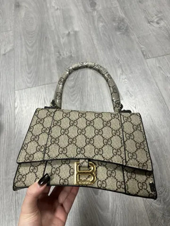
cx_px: 85
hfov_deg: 53.1
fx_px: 170
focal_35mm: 26
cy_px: 113
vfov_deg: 67.3
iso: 125
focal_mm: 5.7
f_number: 1.5
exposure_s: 1/100
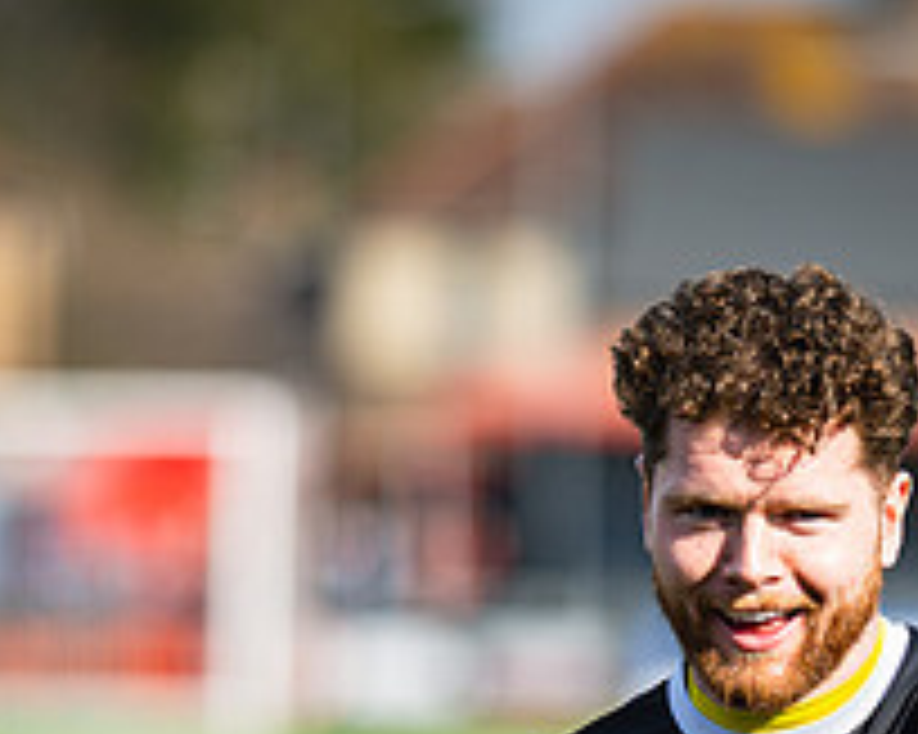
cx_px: 620
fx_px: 12573
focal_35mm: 463
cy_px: 910
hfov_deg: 4.2
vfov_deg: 3.3
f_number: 1.8
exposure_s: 1/2000
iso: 80
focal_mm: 135
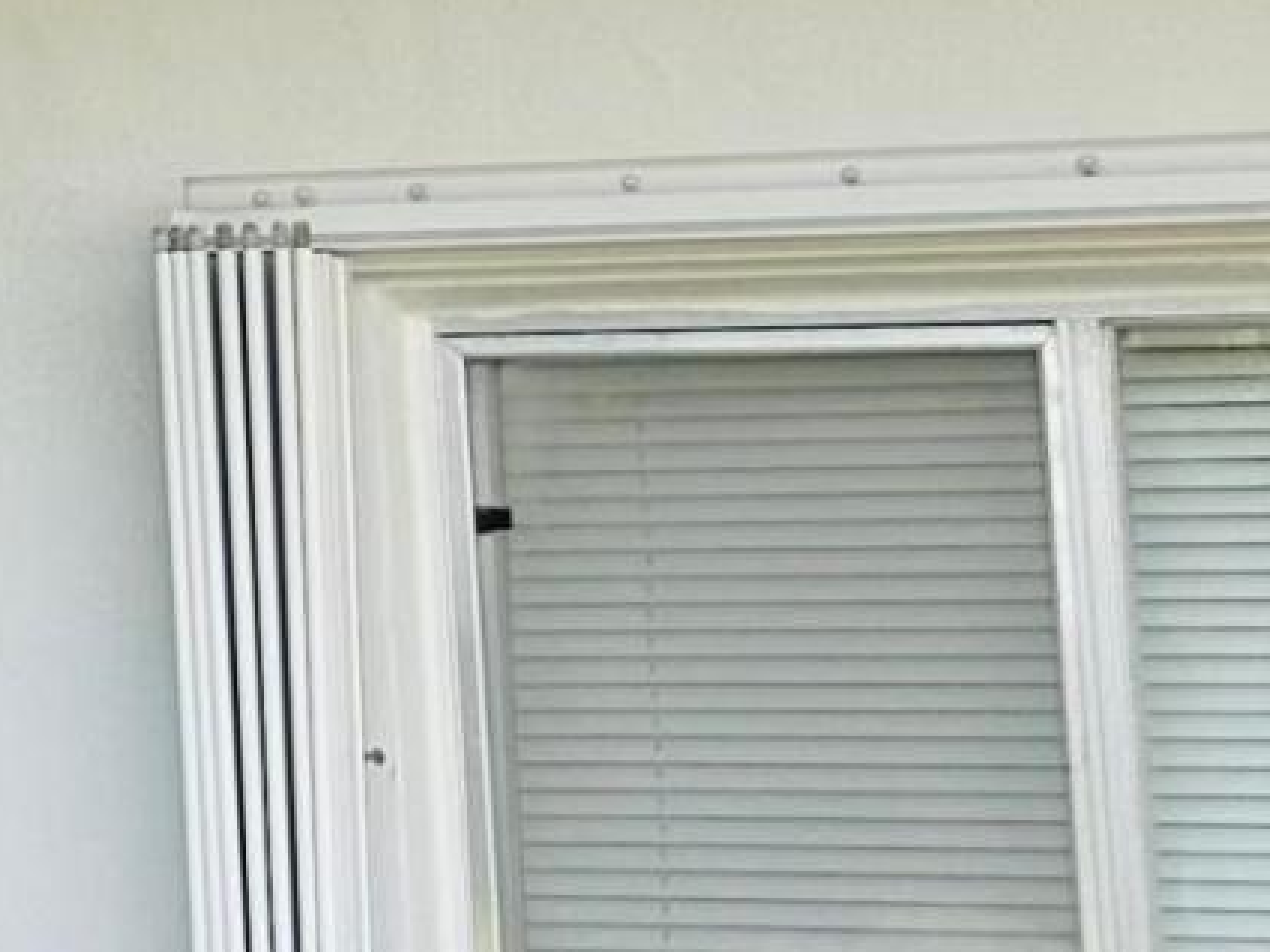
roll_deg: -2.4
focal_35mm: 163
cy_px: -248
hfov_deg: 9.3
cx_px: -2705
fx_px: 5980
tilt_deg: +10.8
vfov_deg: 9.0
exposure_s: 1/577
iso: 80
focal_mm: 6.86
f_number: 1.78
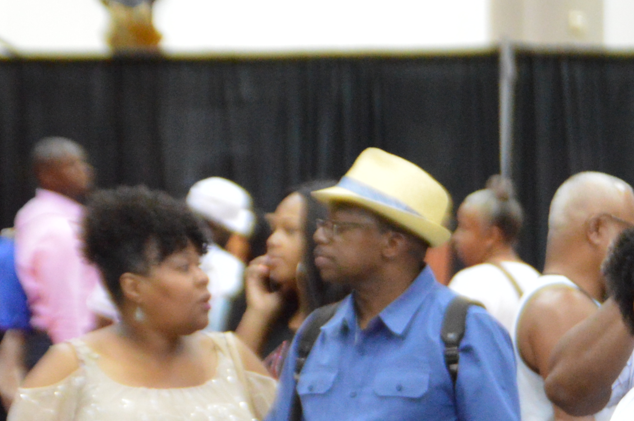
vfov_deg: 3.4
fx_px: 7160
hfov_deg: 5.1
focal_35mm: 407
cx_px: 508
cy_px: 546
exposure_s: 1/125
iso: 2200
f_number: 4.5
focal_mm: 80
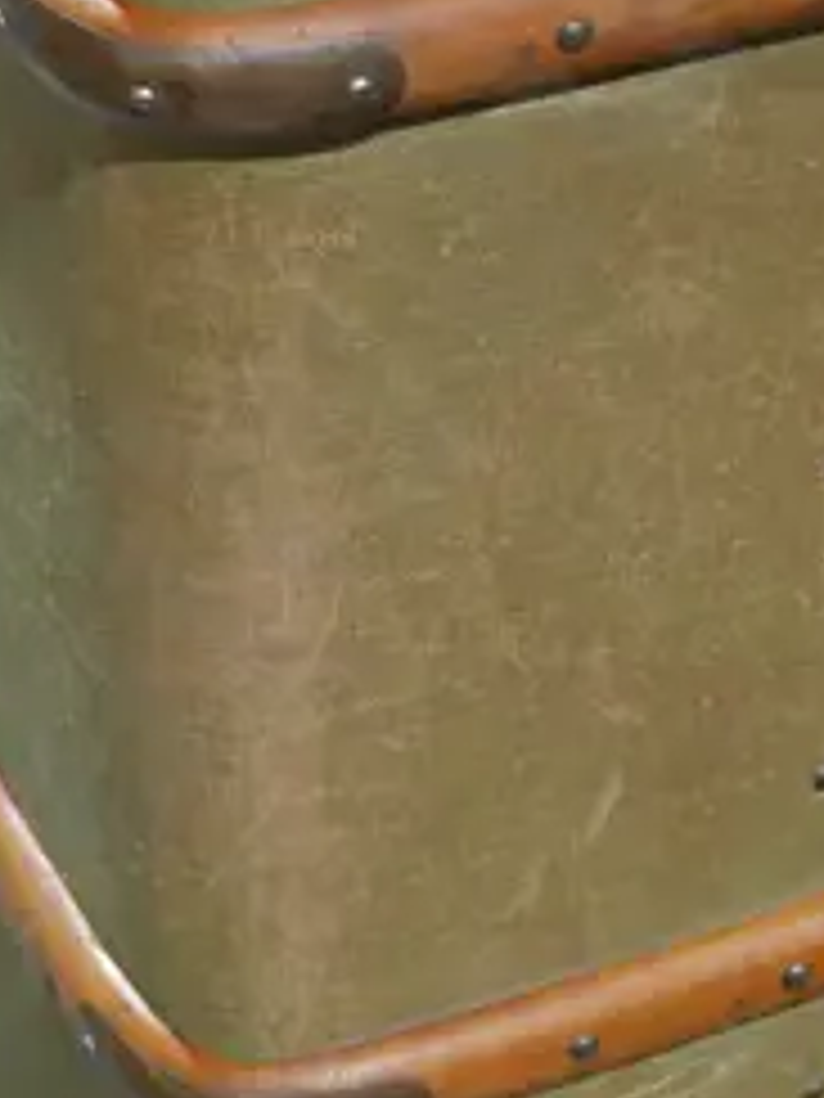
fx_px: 3999
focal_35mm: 126
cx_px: 637
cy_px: 27
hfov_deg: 11.7
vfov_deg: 15.4
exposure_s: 1/60
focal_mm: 15
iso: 800
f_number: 3.6
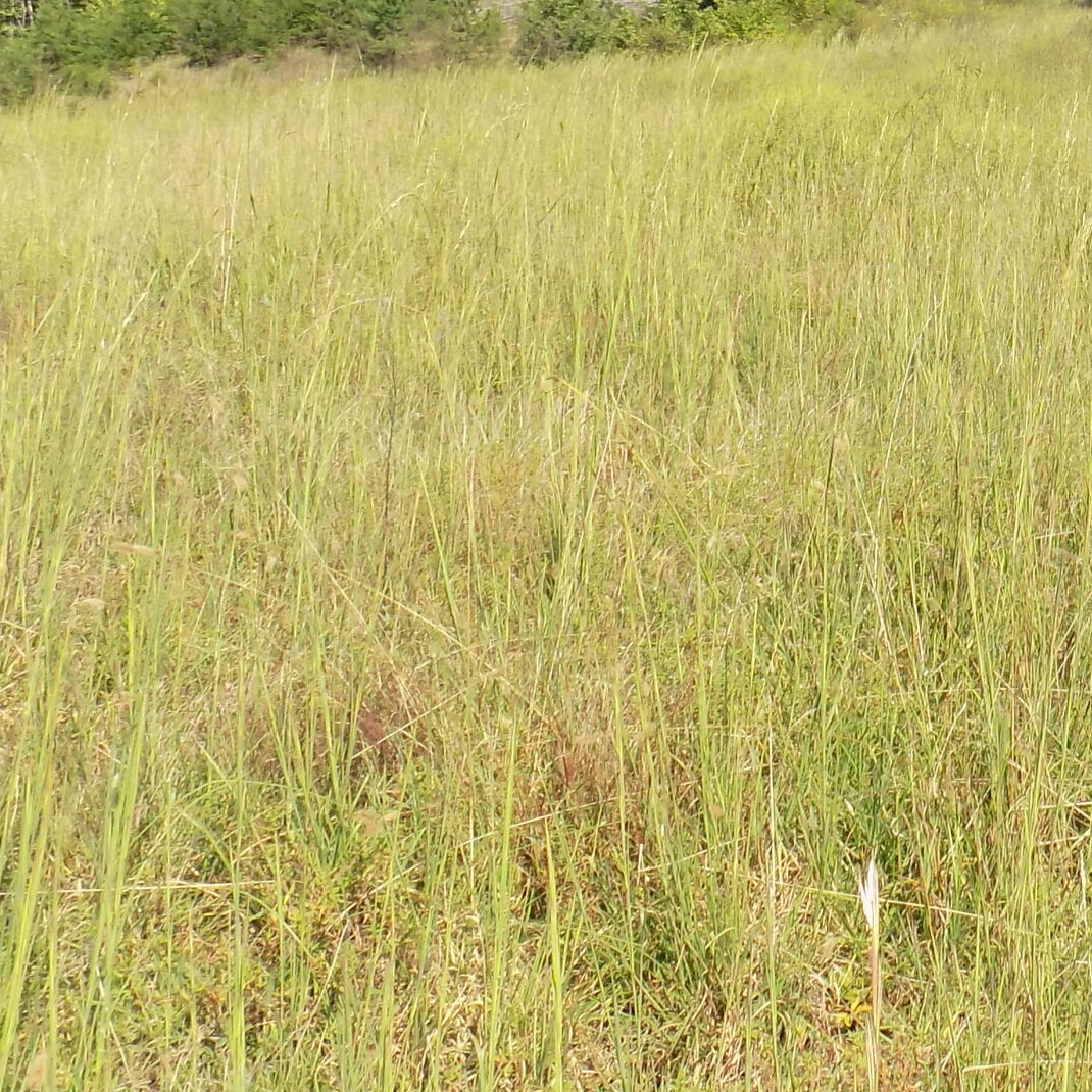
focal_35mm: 57
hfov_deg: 27.8
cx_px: 1162
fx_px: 2034
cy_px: 138
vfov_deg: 29.0
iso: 80
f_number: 3.1
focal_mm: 4
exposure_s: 1/500
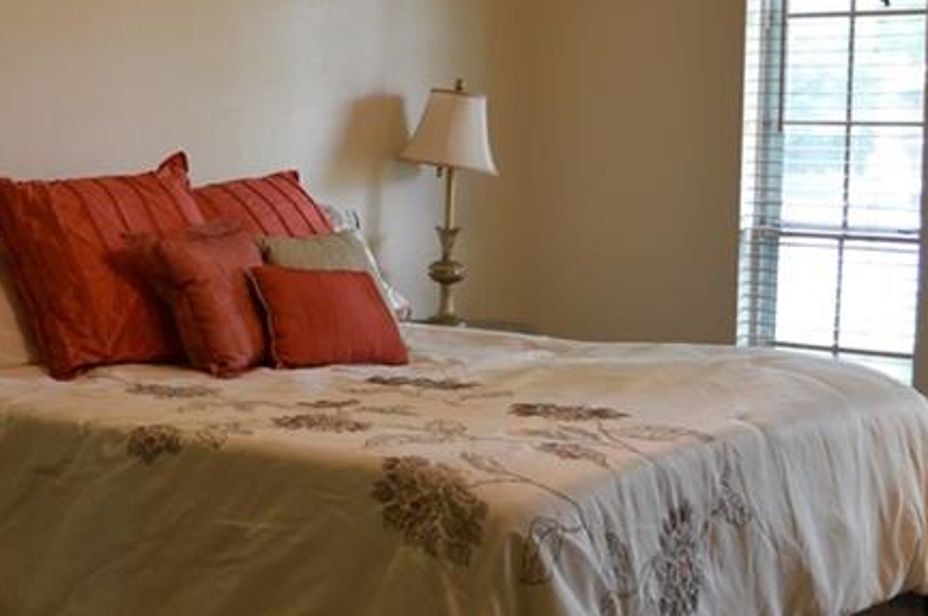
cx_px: 193
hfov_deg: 30.7
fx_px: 1648
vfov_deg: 21.2
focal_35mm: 64
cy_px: 307
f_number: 3.5
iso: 450
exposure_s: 1/60
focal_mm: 18
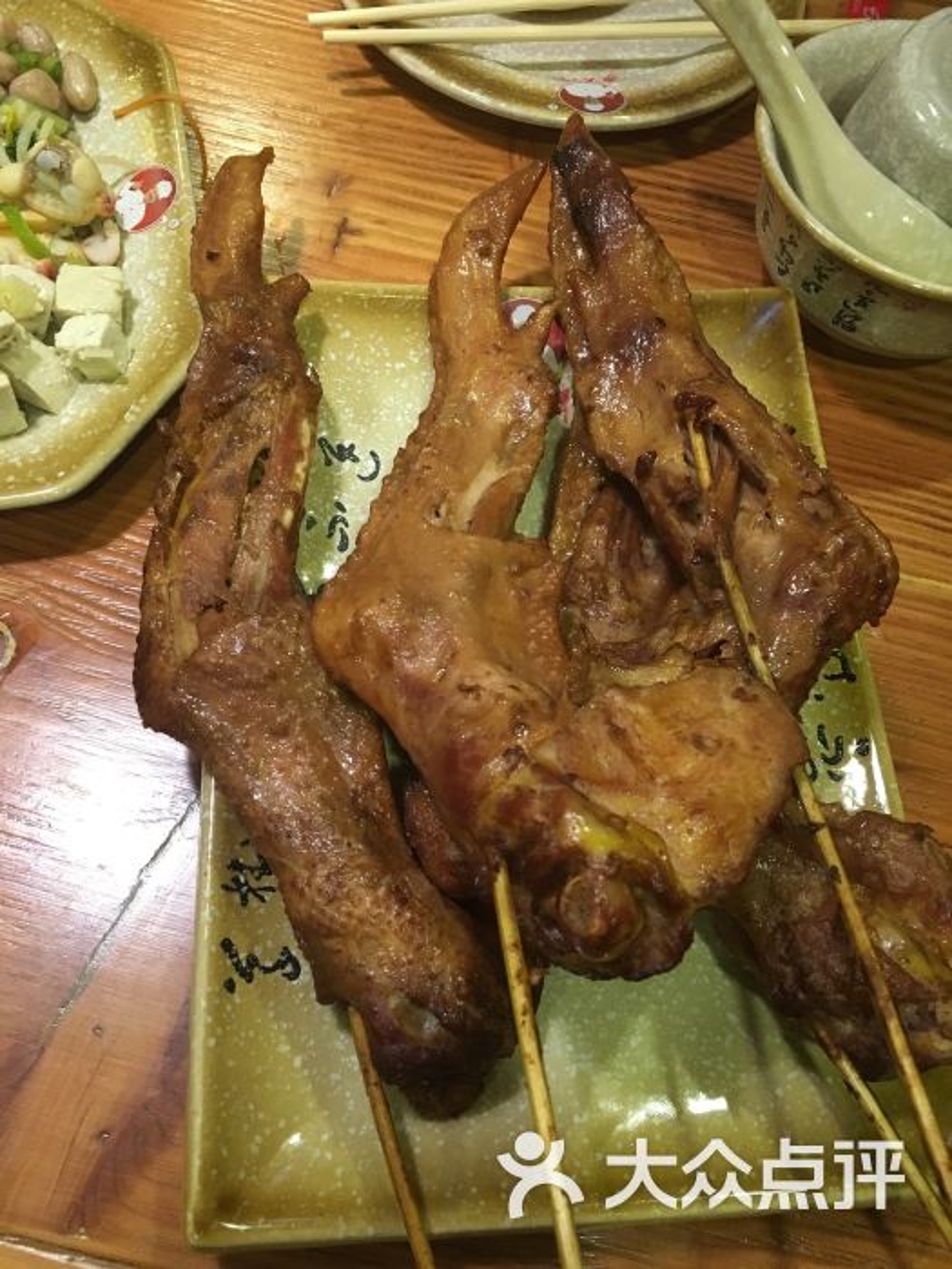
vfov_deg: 61.7
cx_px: 476
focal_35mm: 29
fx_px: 1063
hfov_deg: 48.2
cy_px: 634
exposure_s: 1/33
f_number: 2.2
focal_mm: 4.15
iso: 160
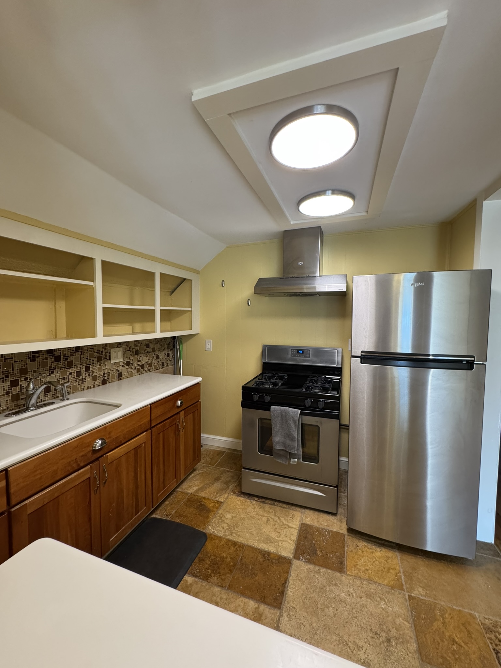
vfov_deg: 102.1
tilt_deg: -3.2
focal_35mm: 14
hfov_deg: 85.7
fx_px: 270
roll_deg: -0.4
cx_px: 250
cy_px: 334
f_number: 2.2
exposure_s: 1/60
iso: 320
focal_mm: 2.22
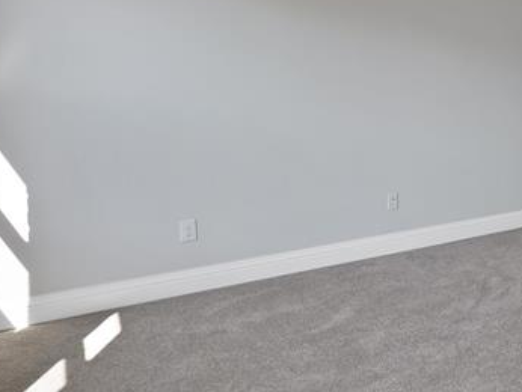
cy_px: 87
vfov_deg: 37.5
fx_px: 558
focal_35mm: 37
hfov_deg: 38.8
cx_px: 605
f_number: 10
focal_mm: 13
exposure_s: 1/13
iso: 640
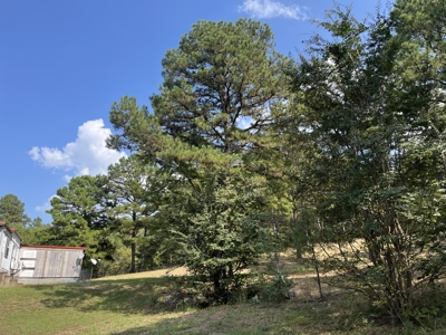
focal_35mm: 26
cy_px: 168
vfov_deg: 53.1
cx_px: 223
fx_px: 335
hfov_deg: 67.3
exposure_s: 1/1339
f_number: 1.6
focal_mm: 5.1
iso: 50
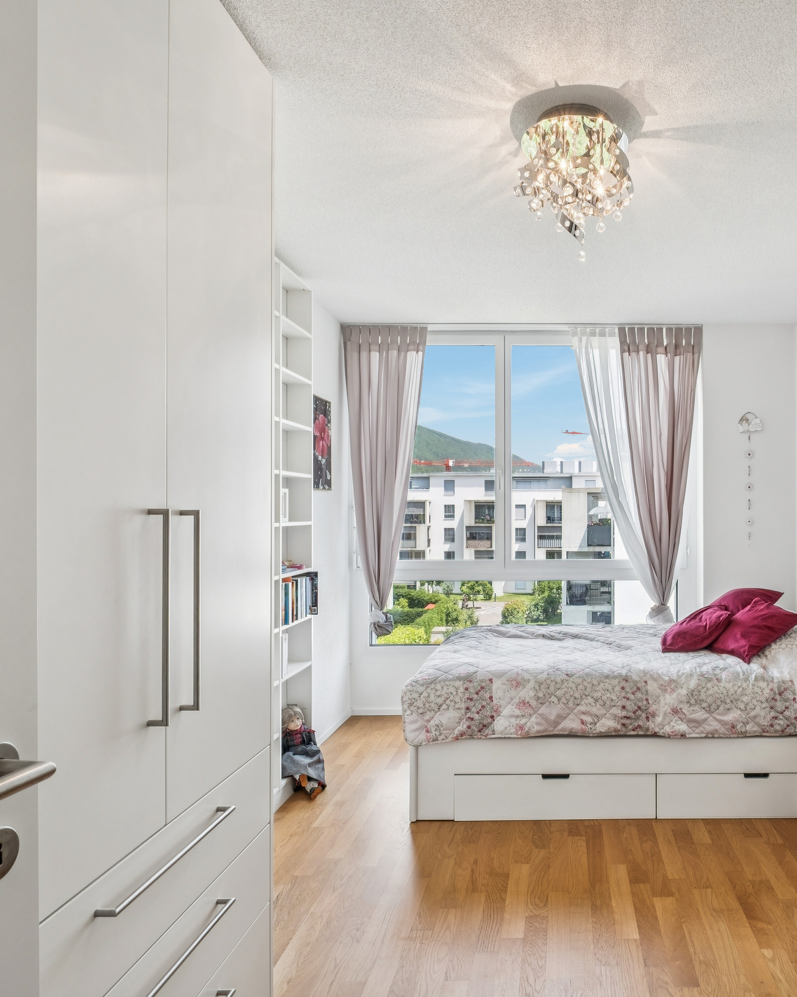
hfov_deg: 60.6
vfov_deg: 75.0
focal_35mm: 22
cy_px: 506
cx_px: 570
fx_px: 649
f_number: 8
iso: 160
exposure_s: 1/18
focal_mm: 10
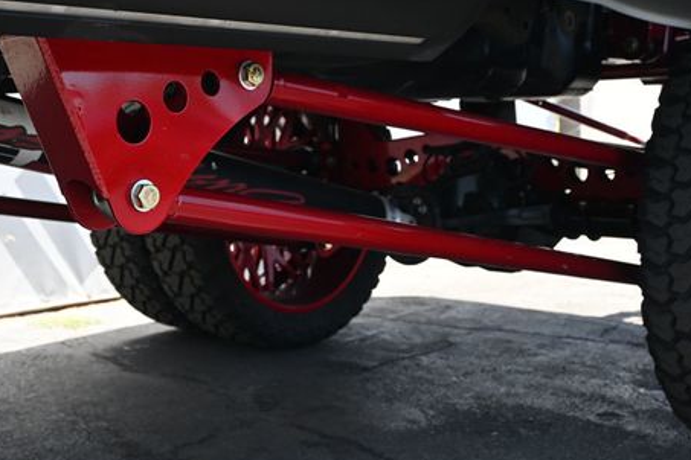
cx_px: 284
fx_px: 935
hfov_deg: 40.4
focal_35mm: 49
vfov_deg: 27.6
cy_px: 174
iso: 250
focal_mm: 23
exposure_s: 1/250
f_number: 4.2
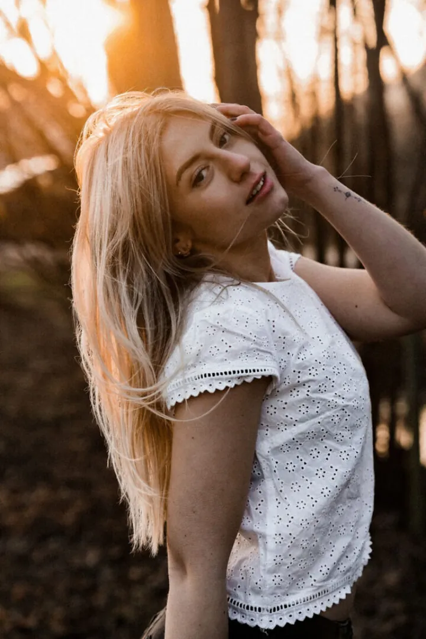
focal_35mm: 85
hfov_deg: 16.1
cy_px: 320
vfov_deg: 23.9
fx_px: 1509
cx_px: 213
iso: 3200
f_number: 4
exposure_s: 1/2000
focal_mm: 85
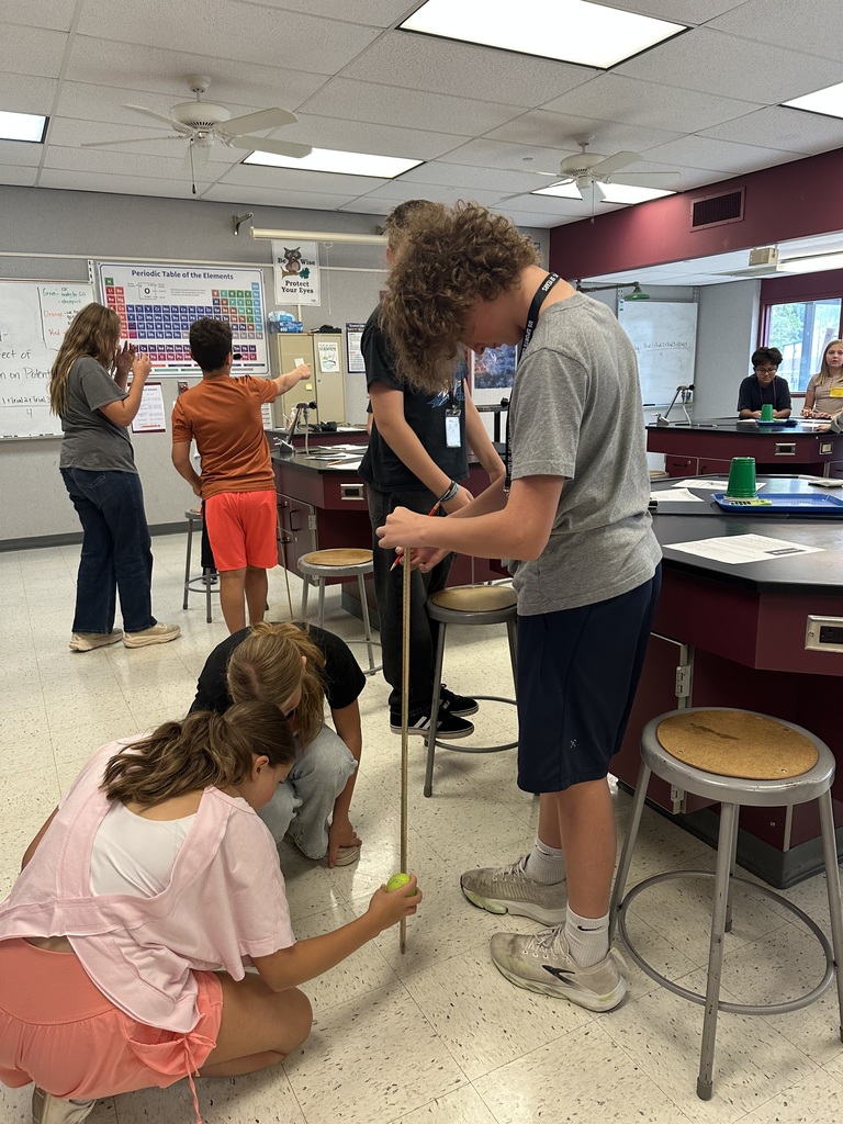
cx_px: 422
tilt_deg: -12.2
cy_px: 562
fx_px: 779
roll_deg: +1.3
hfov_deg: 56.8
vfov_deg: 71.6
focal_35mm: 24
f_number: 1.78
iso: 200
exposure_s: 1/120
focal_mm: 6.86
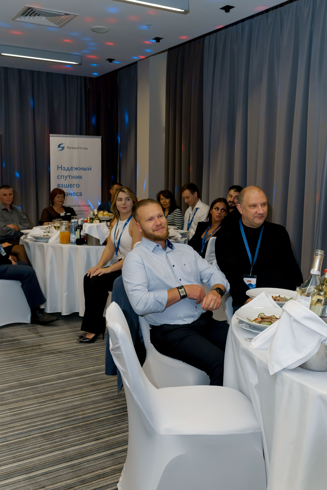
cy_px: 245
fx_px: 490
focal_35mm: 36
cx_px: 164
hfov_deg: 36.9
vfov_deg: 53.1
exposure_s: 1/125
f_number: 5.6
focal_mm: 36
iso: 3200
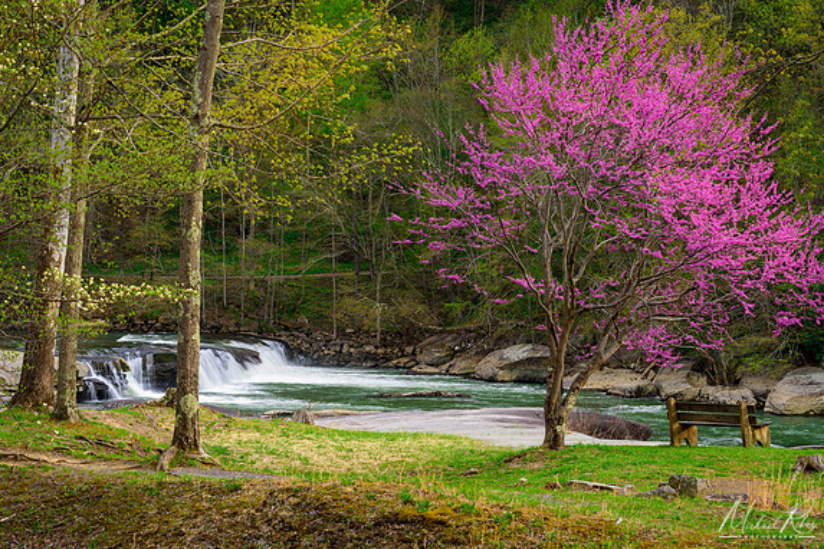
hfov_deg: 23.4
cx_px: 414
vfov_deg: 15.7
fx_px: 1991
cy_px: 274
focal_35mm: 87
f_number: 13
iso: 64
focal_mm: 86
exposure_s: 1/15
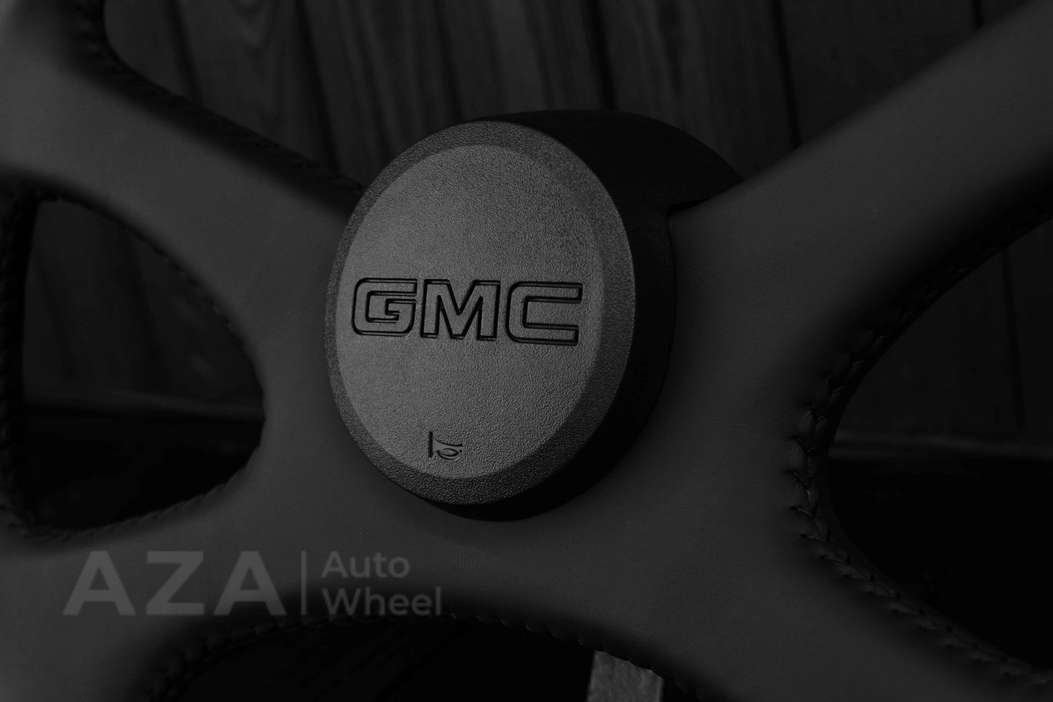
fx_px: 1536
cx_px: 526
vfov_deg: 25.8
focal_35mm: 52
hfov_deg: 37.8
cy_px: 351
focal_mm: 35
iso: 500
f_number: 6.3
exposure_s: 1/125
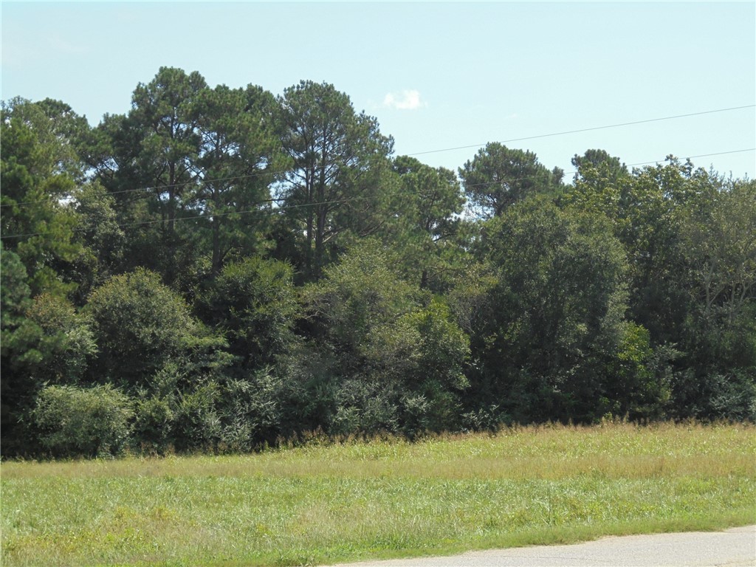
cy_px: 284
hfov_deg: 26.7
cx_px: 378
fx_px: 1594
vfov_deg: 20.2
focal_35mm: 73
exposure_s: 1/250
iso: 100
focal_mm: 13.1
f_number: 6.1
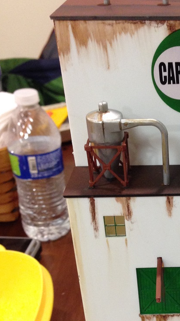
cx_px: 212
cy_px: 227
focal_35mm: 64
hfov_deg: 18.0
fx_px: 543
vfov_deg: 32.4
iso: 160
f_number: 2.4
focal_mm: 4.12
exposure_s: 1/20
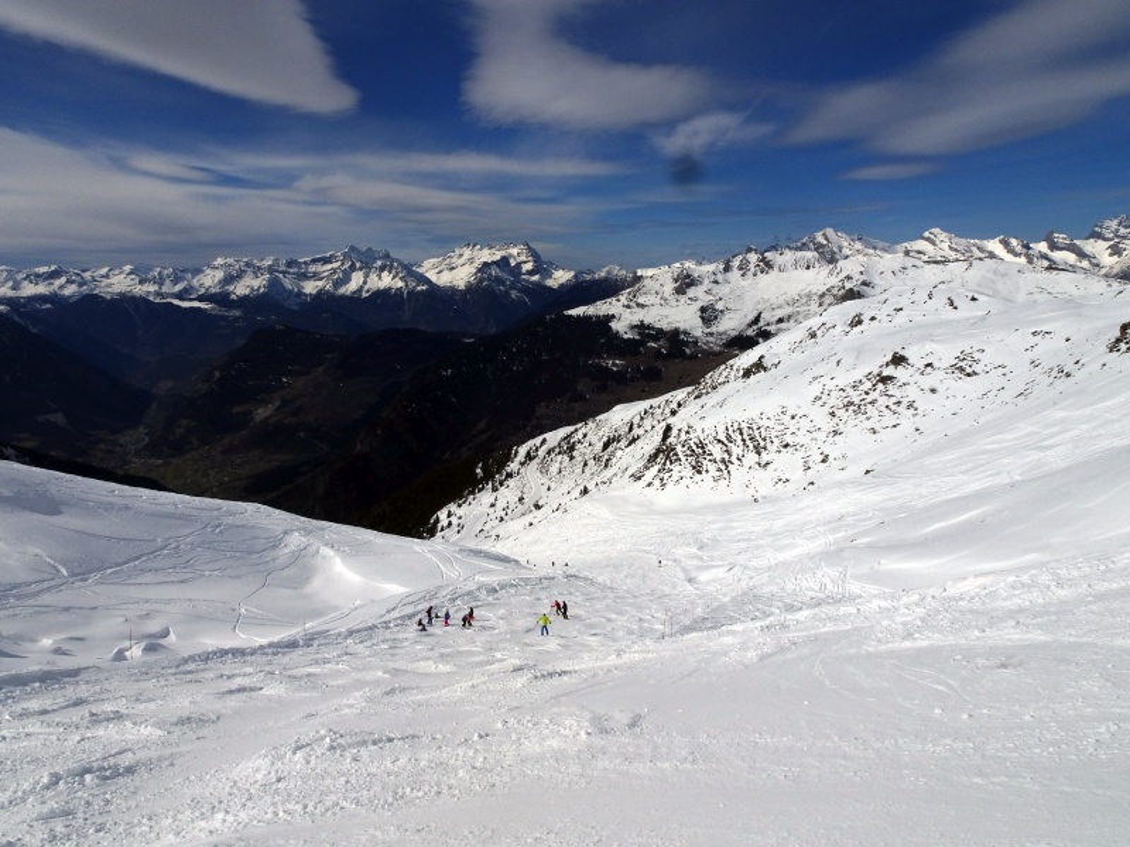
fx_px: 783
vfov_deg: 56.8
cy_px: 424
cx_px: 565
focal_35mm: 24
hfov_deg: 71.6
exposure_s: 1/2000
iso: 80
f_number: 6.3
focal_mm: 4.1
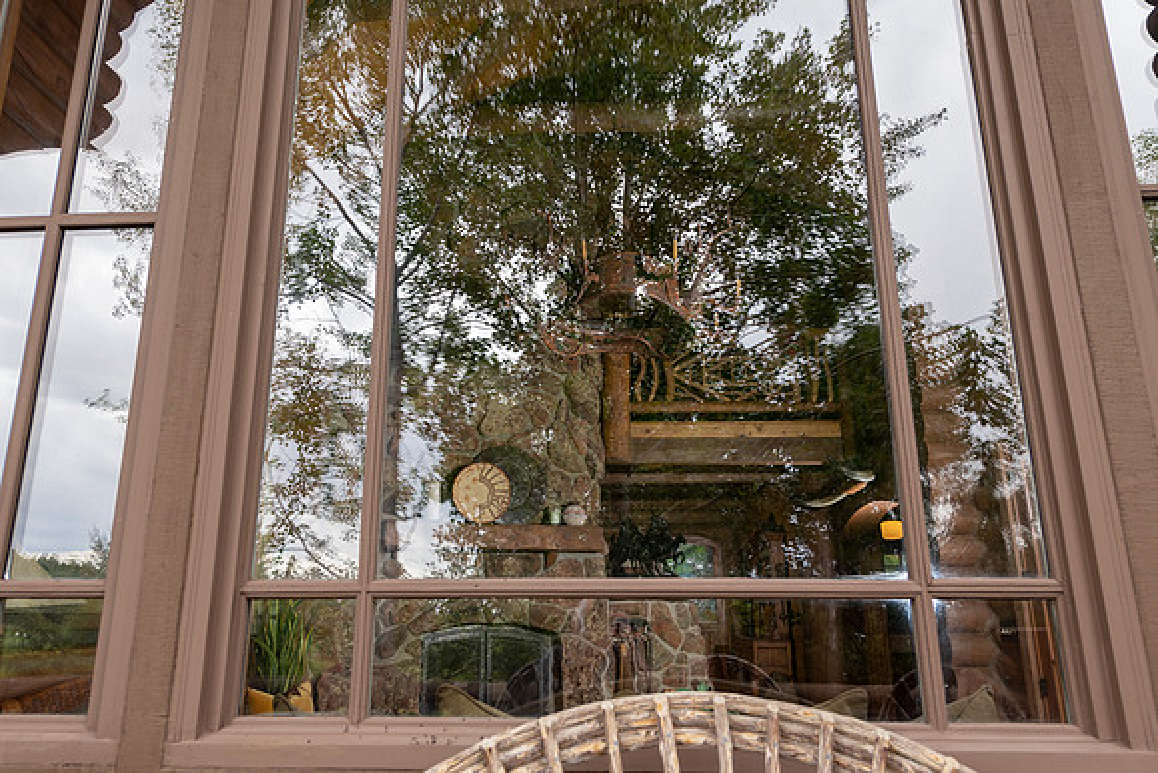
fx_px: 825
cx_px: 540
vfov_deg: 50.2
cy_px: 411
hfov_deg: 70.0
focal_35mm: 26
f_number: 6.3
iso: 400
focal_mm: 24
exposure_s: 1/125
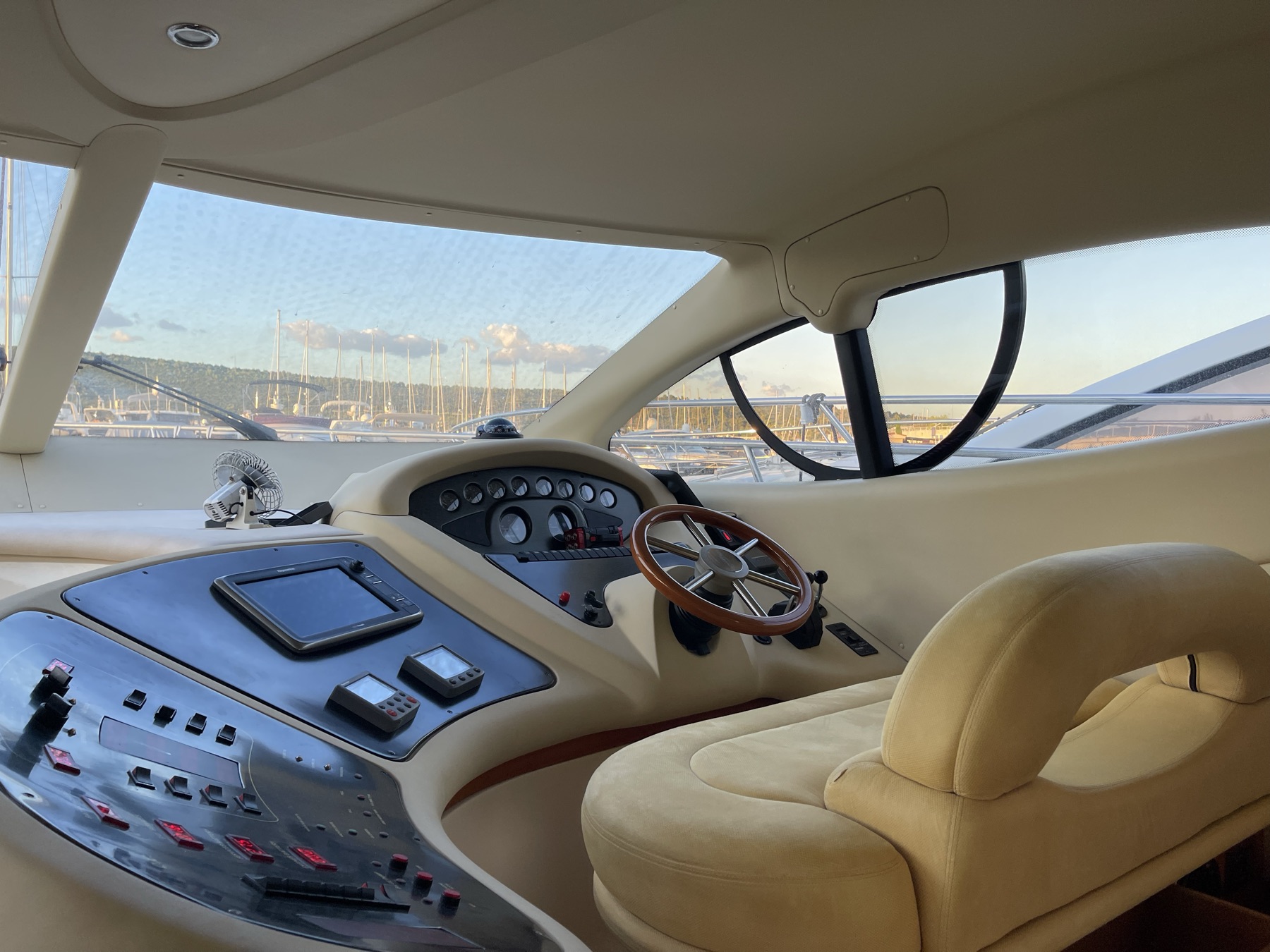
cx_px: 635
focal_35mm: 25
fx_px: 917
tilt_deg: -2.4
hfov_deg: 69.4
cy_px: 476
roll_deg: -0.8
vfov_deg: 54.9
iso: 64
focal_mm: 5.1
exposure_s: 1/121
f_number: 1.6
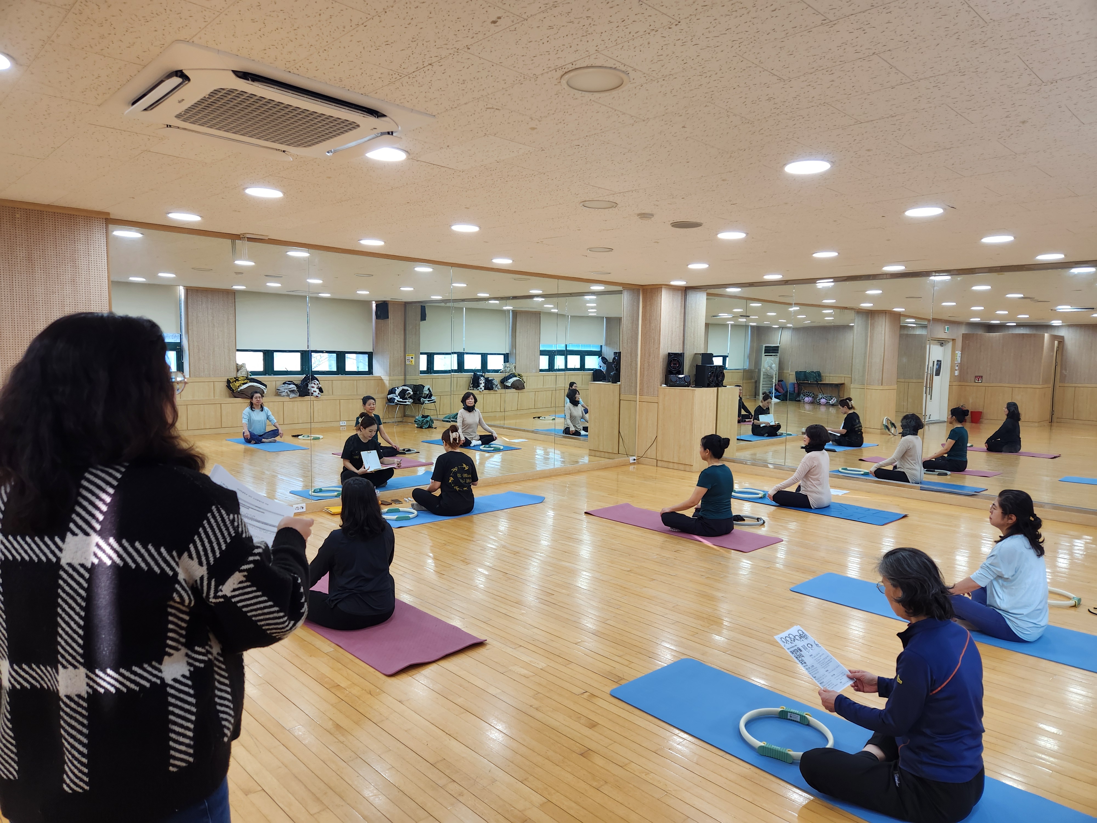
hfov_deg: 73.9
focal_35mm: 23
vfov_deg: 58.9
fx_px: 729
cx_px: 548
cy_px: 412
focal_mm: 5.4
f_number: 1.8
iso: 100
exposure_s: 1/180
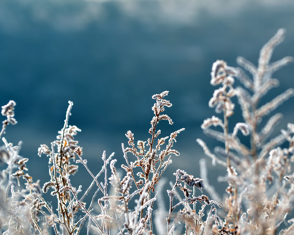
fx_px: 1801
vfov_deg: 7.5
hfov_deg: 9.3
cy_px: 117
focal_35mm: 207
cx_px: 174
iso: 220
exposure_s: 1/500
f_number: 5.6
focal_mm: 122
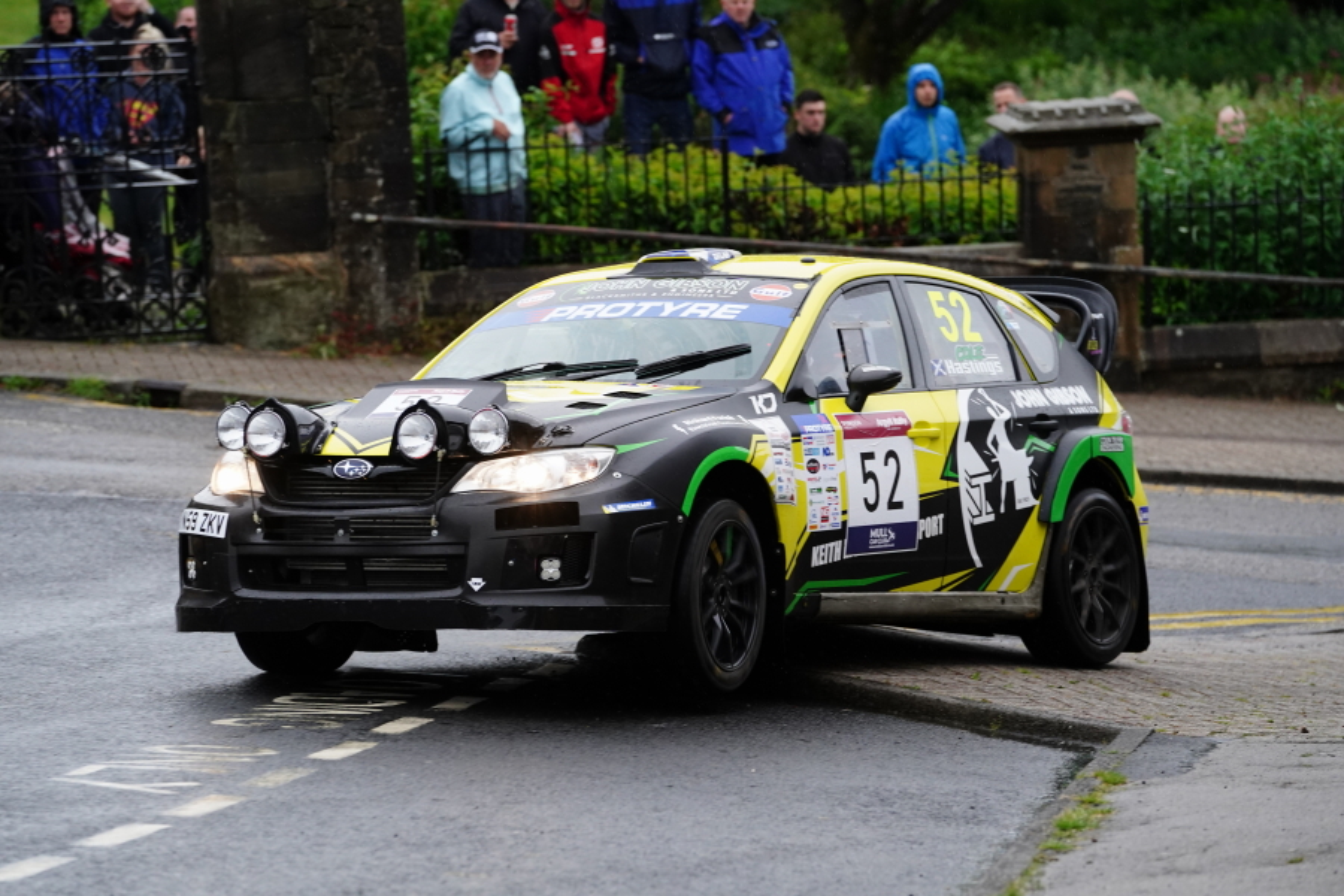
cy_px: 448
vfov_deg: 7.6
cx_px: 672
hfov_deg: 11.4
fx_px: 6757
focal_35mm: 181
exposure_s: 1/400
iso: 2000
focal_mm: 181
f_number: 4.5
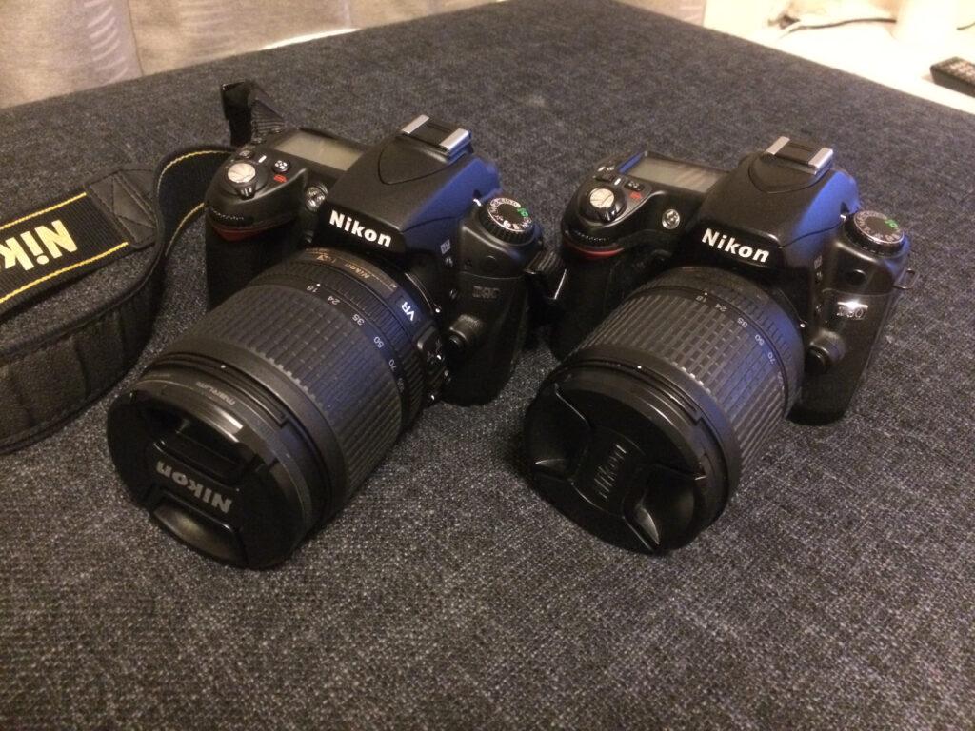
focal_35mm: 30
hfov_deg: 60.0
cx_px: 488
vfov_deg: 46.8
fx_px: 845
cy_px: 366
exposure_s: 1/15
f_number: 2.2
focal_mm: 4.12
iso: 640
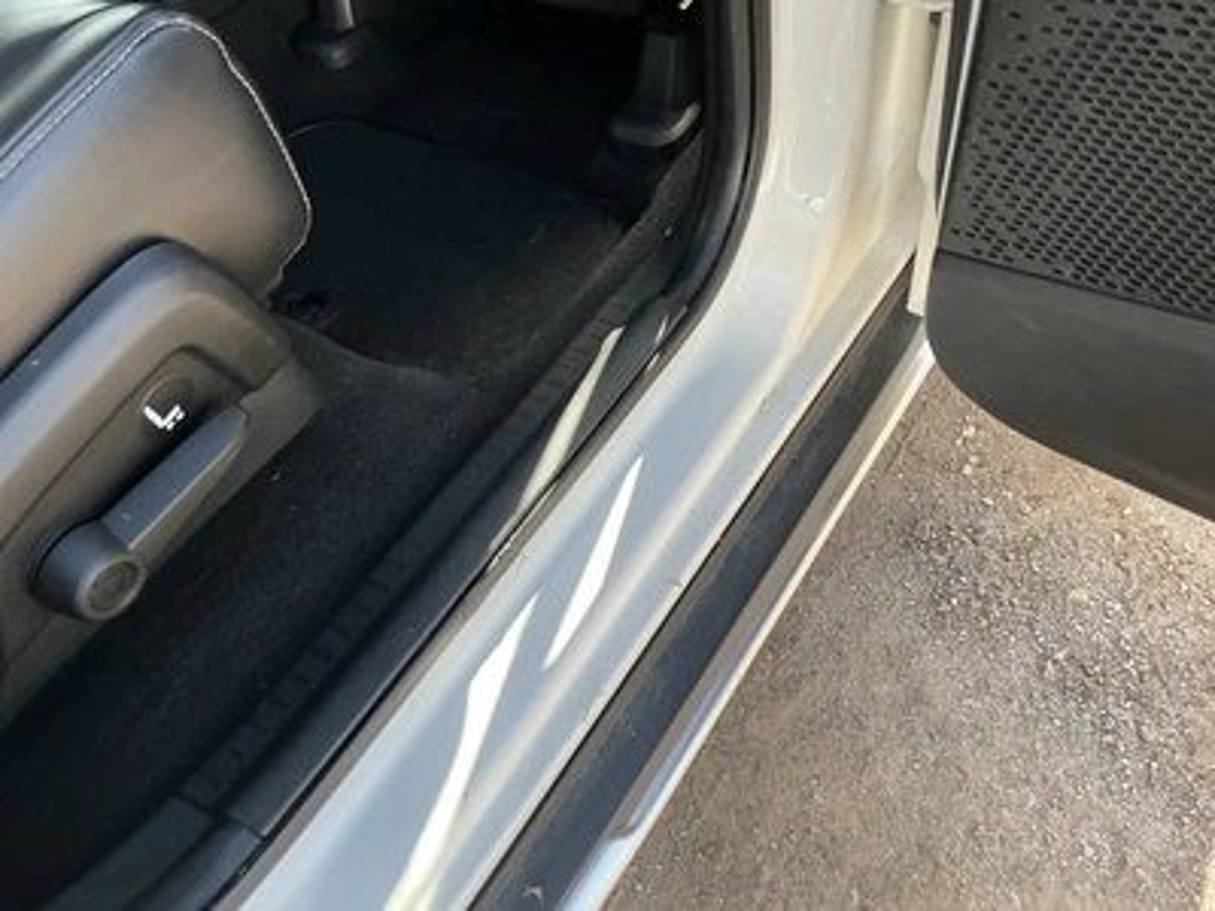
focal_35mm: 28
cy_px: 456
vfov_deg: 49.7
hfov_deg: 63.4
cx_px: 608
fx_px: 983
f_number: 1.8
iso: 16
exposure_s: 1/122
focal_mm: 3
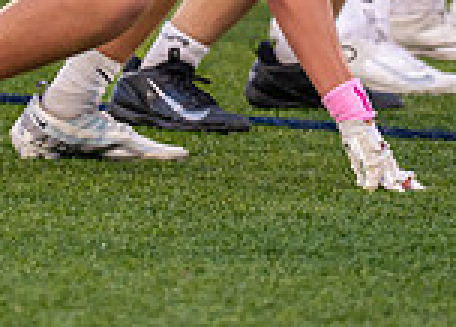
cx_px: 210
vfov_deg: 1.7
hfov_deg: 2.4
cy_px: -171
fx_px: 11062
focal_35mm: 853
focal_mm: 194
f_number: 2.8
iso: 1000
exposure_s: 1/1250
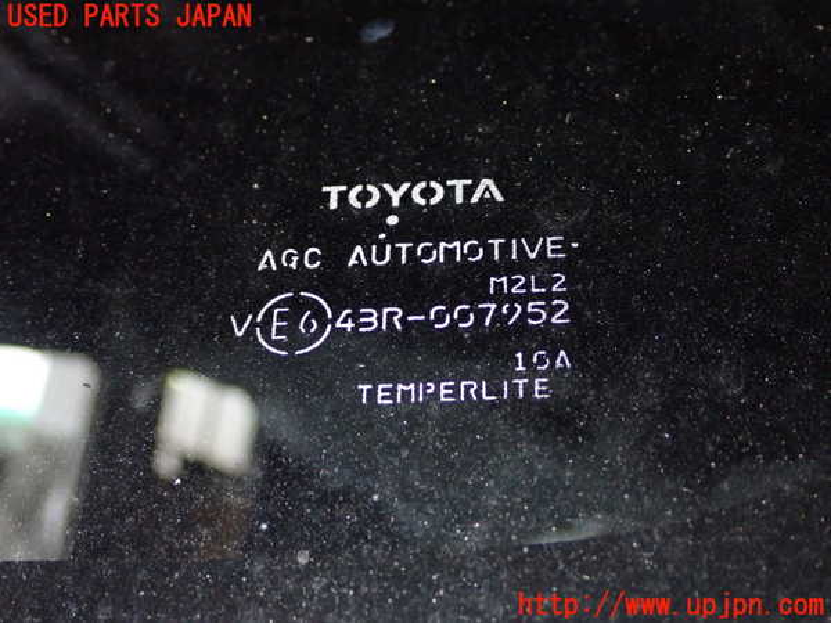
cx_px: 416
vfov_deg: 25.2
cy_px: 312
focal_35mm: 58
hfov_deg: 33.2
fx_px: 1392
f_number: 10
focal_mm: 10.35
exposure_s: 1/60
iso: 1000
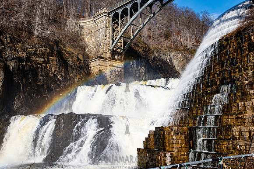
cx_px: 127
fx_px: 254
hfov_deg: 53.1
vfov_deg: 36.9
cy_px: 84
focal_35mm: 36
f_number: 3.5
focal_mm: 24
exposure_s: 1/3200
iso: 125
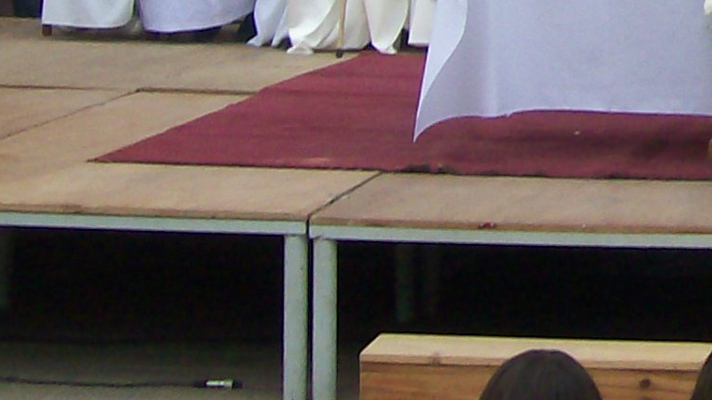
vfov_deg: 7.2
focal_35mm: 159
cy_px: -548
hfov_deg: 12.9
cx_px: 1018
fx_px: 3001
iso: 80
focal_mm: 6
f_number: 2.7
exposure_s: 1/93.8
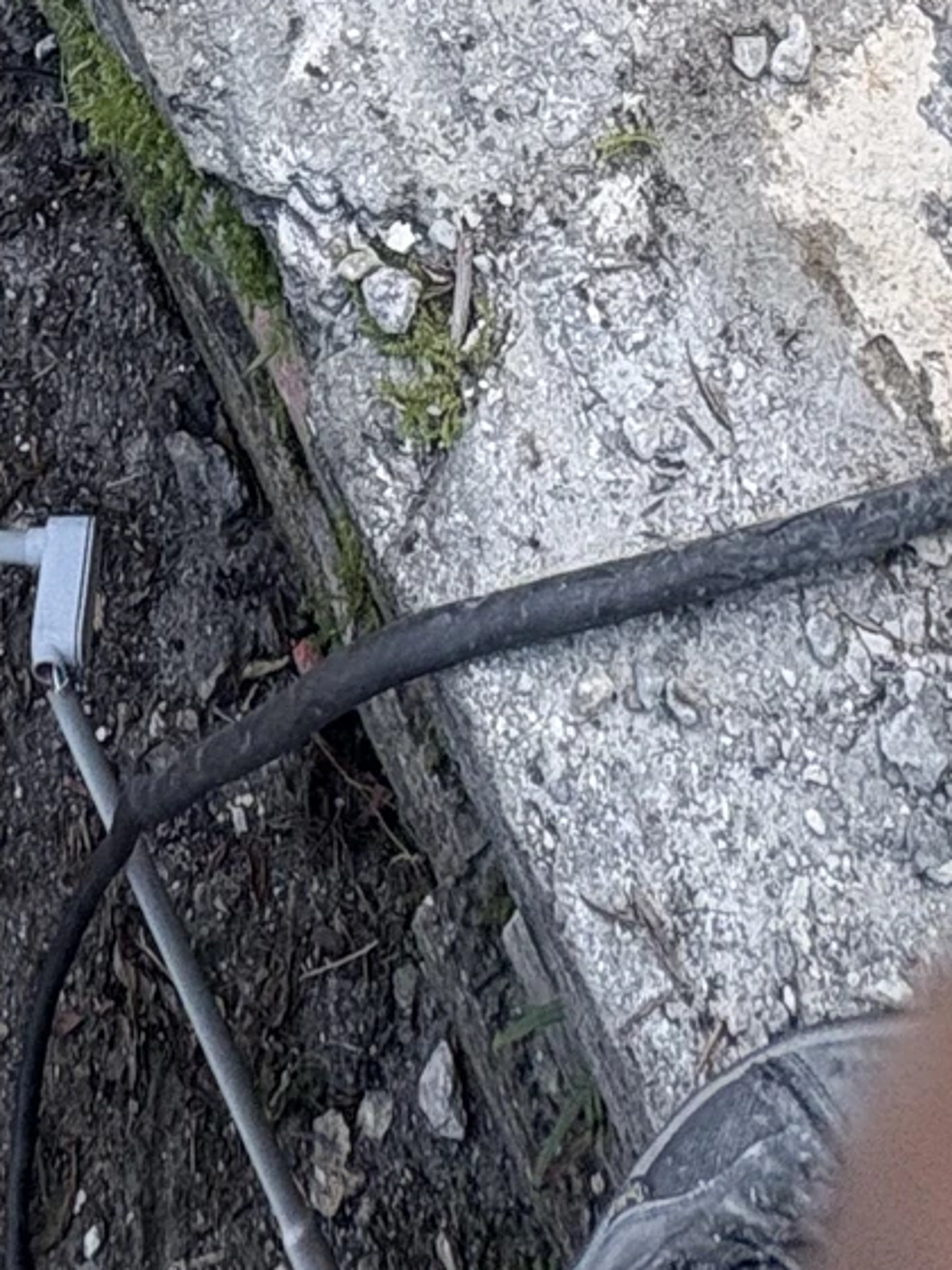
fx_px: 2200
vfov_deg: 18.6
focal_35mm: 60
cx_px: 125
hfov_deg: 23.9
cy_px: -1334
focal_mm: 2.22
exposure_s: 1/368
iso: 40
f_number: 2.2
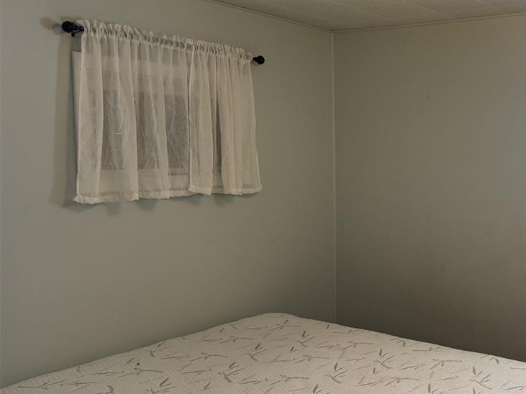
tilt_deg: -6.0
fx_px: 638
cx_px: 460
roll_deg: -0.5
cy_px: 203
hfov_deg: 41.7
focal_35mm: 42
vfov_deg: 34.3
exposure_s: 1/120
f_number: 1.78
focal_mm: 6.76
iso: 160
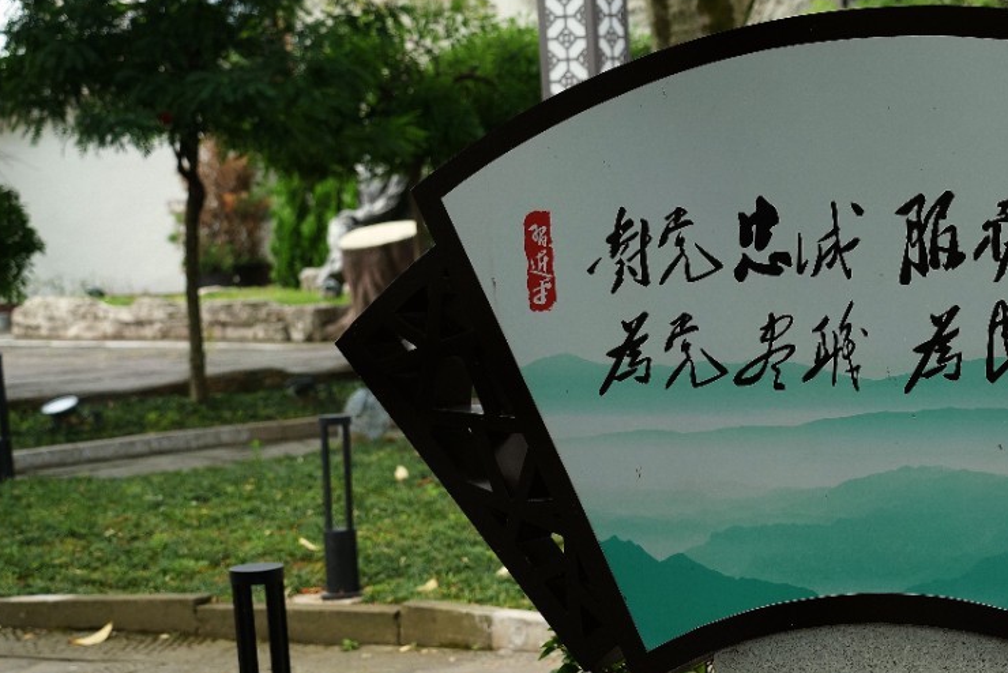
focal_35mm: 104
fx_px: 2913
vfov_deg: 13.1
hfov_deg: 19.3
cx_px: 869
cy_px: 522
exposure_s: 1/160
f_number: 4.5
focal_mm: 55
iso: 125
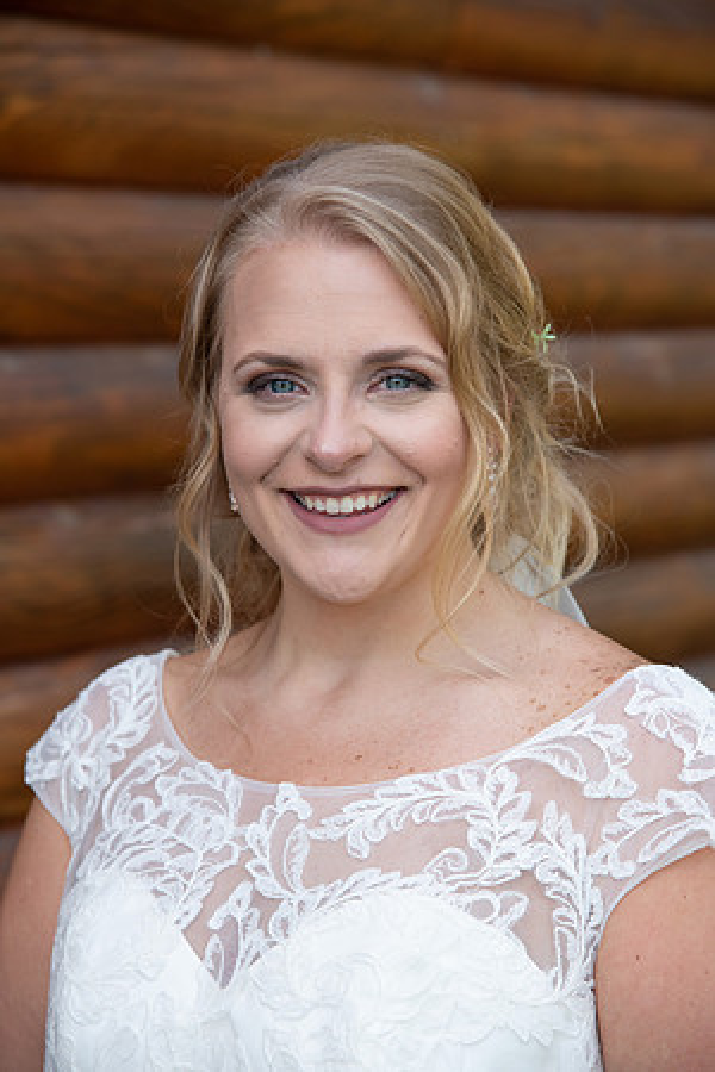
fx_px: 3128
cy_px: 536
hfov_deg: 13.0
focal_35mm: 105
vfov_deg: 19.5
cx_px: 358
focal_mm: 105
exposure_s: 1/400
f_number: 5
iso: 400
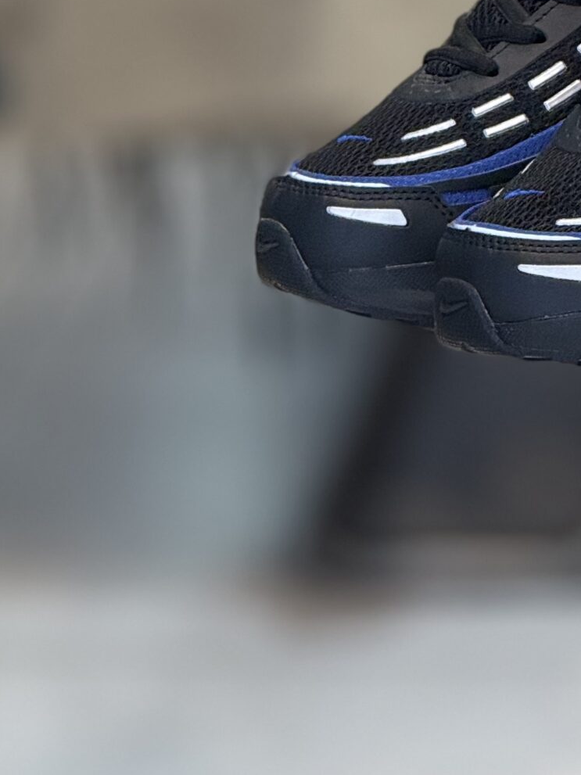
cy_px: 26
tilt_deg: -13.1
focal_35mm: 310
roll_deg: +0.0
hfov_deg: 4.8
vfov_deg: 6.4
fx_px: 6939
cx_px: 725
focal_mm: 15.66
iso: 160
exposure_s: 1/100
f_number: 2.8
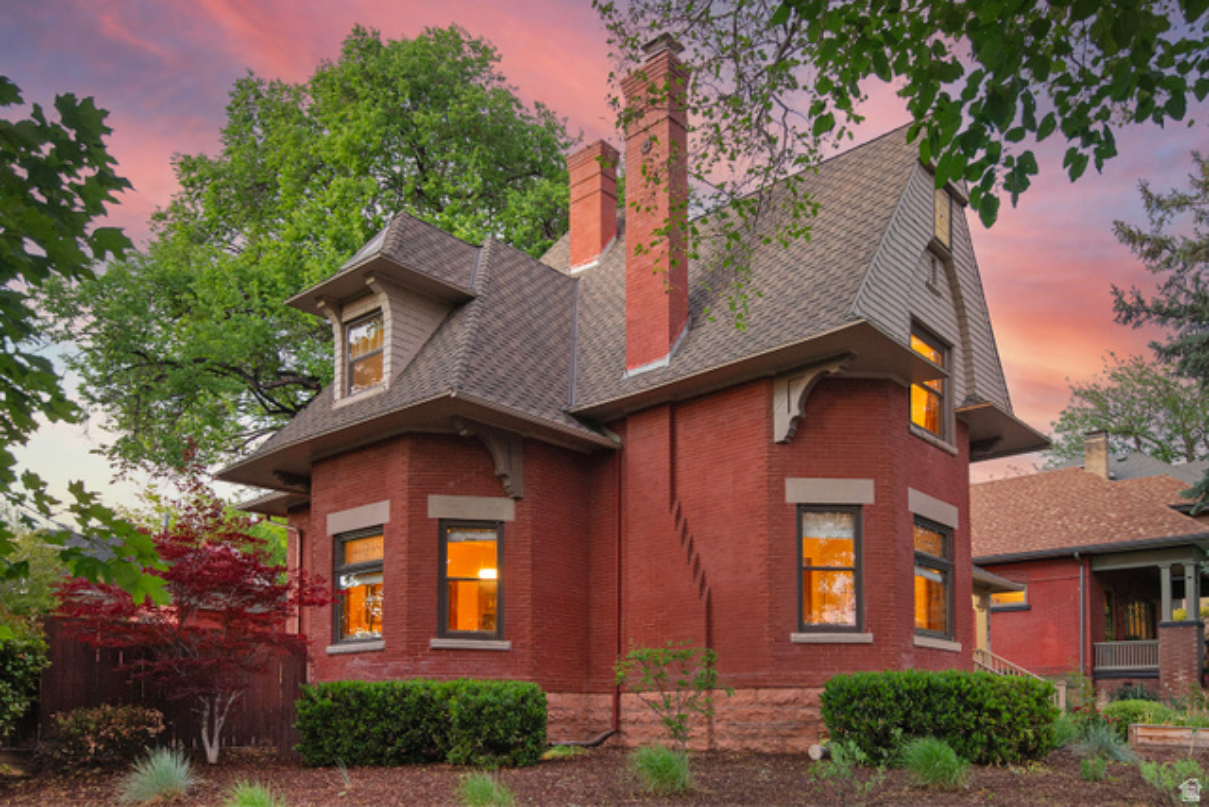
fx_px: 873
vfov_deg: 49.6
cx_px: 604
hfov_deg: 69.4
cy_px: 404
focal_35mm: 26
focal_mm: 26
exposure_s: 1/13
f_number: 6.3
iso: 800
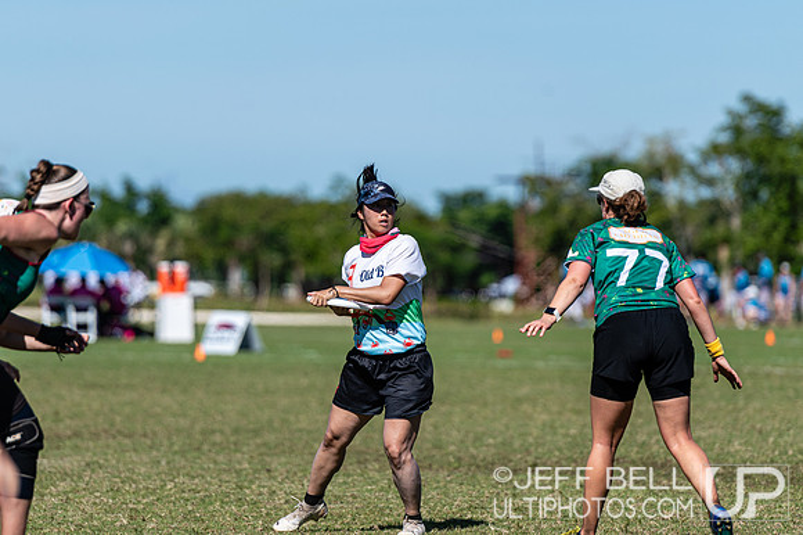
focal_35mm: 300
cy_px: 268
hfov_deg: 6.9
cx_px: 402
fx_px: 6688
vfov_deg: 4.6
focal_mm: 200
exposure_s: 1/2500
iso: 80
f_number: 3.2
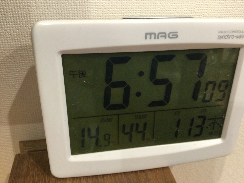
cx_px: 122
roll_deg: -1.7
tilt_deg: -30.2
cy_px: 92
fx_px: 219
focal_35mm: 31
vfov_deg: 45.4
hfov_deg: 58.4
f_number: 2.4
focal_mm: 3.3
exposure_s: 1/15
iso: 200
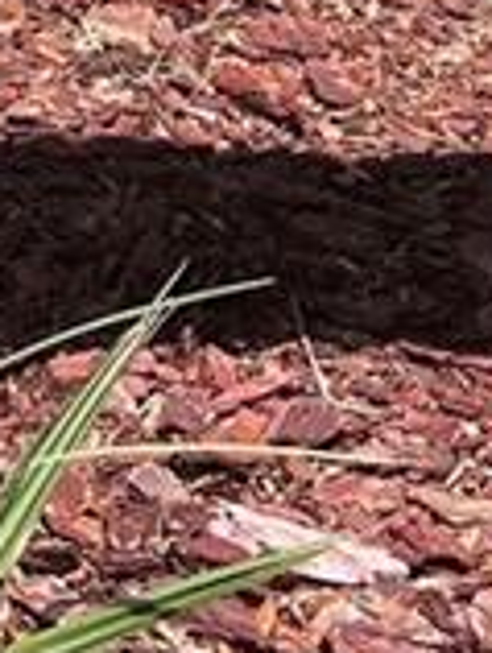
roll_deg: -4.4
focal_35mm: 197
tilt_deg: -16.3
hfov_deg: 7.5
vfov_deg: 9.6
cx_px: -103
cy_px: -492
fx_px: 3723
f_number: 1.5
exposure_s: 1/3968
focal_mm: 5.7
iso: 50
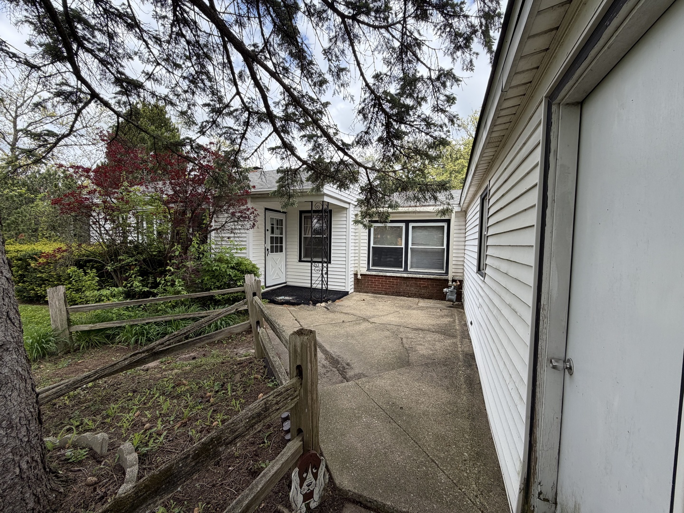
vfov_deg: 85.7
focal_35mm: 14
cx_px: 342
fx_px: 277
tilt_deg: -3.2
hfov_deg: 102.1
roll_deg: -0.3
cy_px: 256
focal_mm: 2.22
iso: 40
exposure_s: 1/531
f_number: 2.2
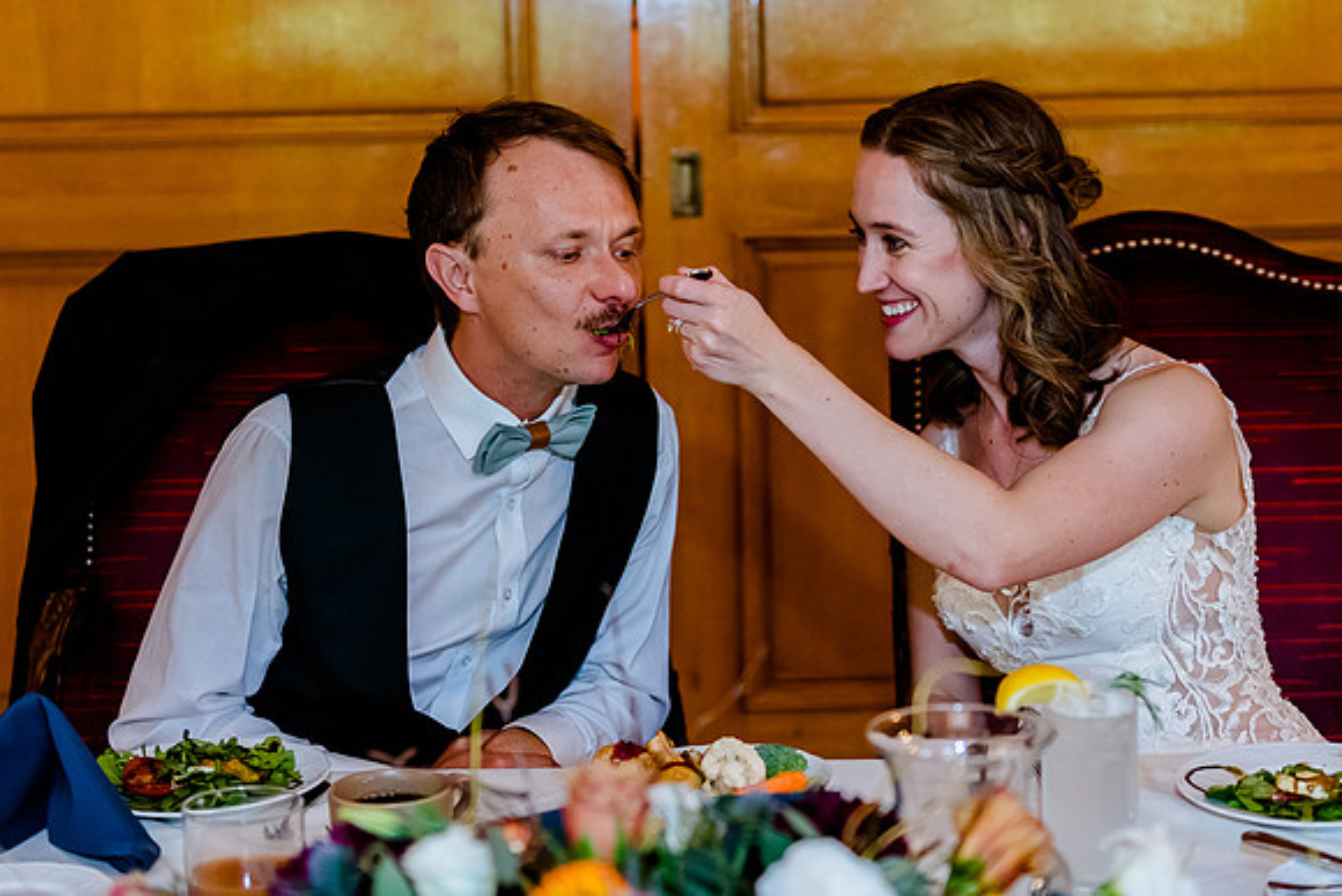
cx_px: 671
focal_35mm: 66
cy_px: 293
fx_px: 2469
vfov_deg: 20.5
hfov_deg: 30.4
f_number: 2.8
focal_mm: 48
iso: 2500
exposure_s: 1/160
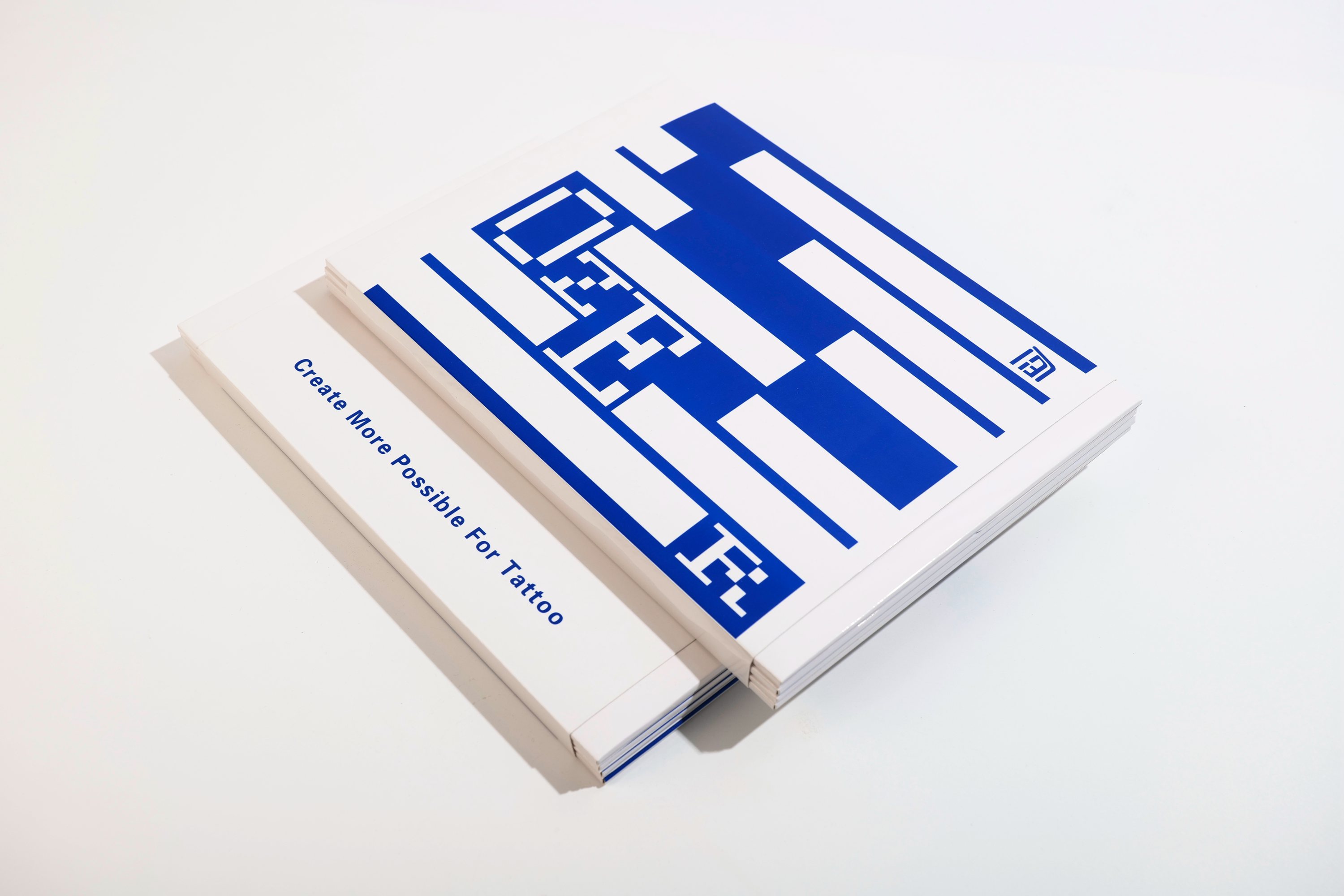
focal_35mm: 45
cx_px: 672
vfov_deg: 29.9
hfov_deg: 43.6
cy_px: 448
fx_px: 1680
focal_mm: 45
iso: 100
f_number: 7.3
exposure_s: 1/125
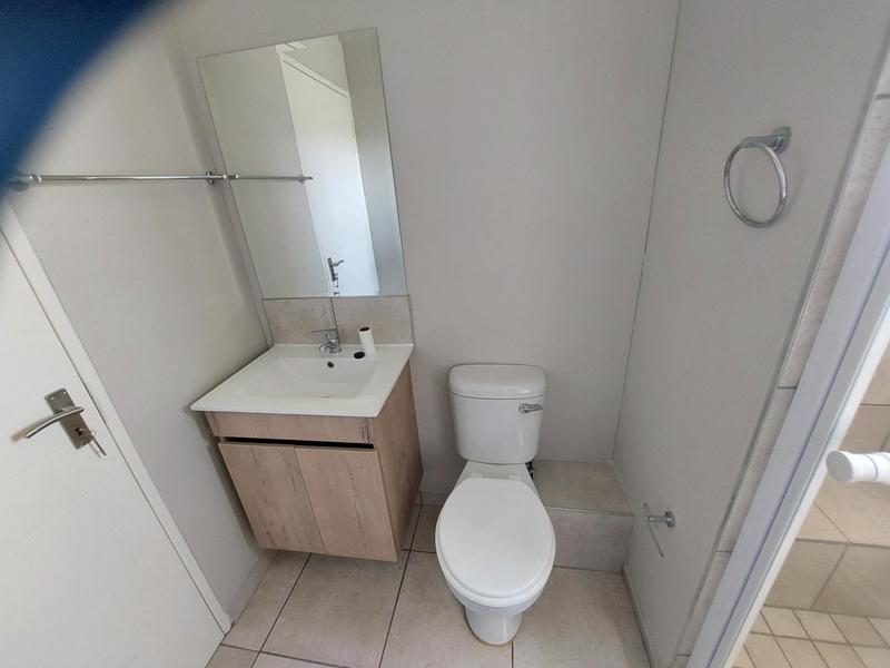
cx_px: 445
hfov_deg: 106.2
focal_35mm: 13
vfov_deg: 89.9
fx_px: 334
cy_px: 334
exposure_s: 1/50
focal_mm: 1.74
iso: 320
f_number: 2.2
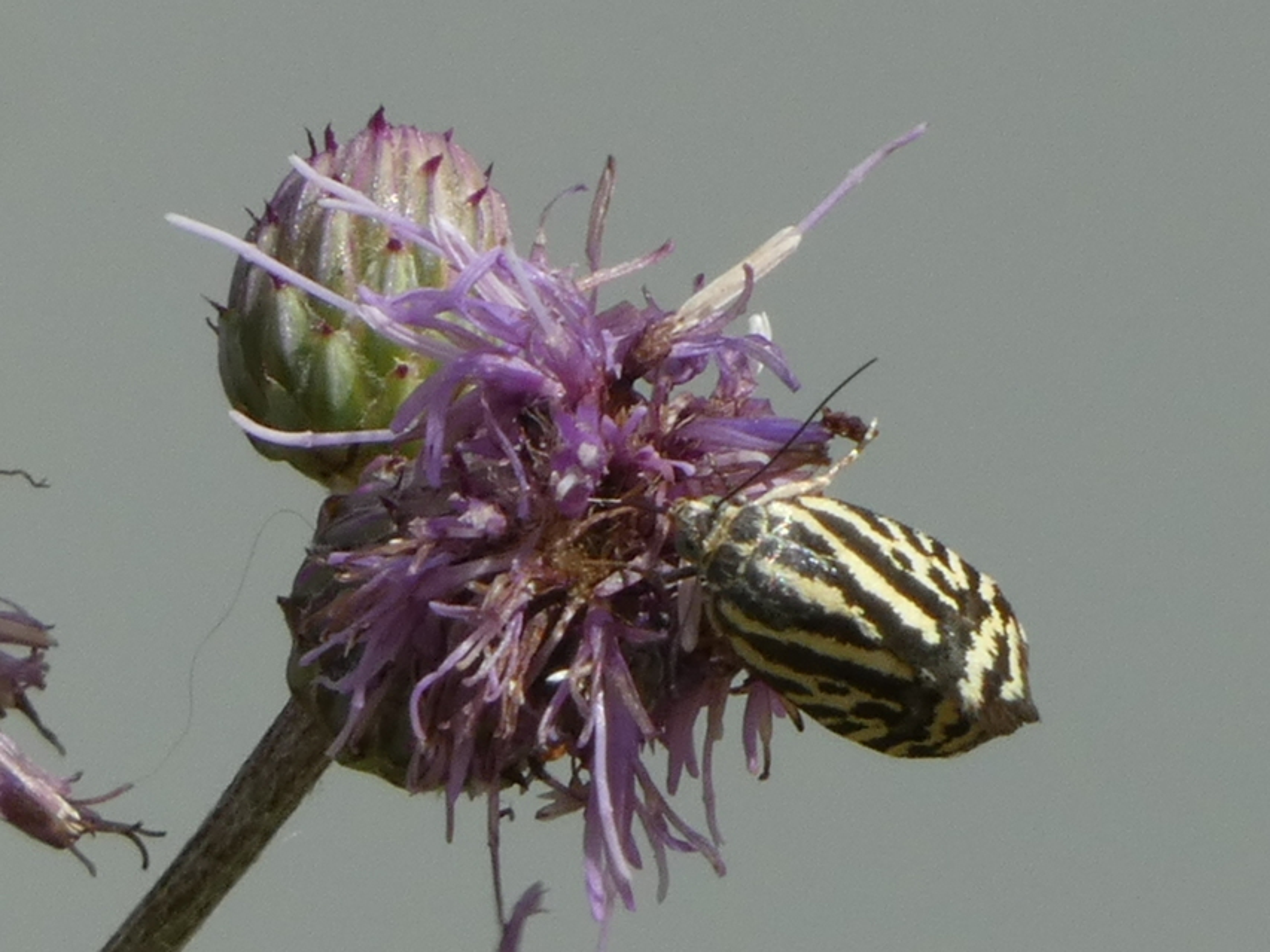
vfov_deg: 3.5
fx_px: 15705
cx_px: 635
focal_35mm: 428
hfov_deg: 4.6
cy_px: 476
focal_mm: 76.7
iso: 80
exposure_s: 1/250
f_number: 5.6
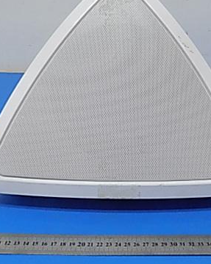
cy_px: 126
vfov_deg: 45.8
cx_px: 130
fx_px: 312
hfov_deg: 37.1
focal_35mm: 40
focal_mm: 4
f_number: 3.1
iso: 400
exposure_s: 1/30
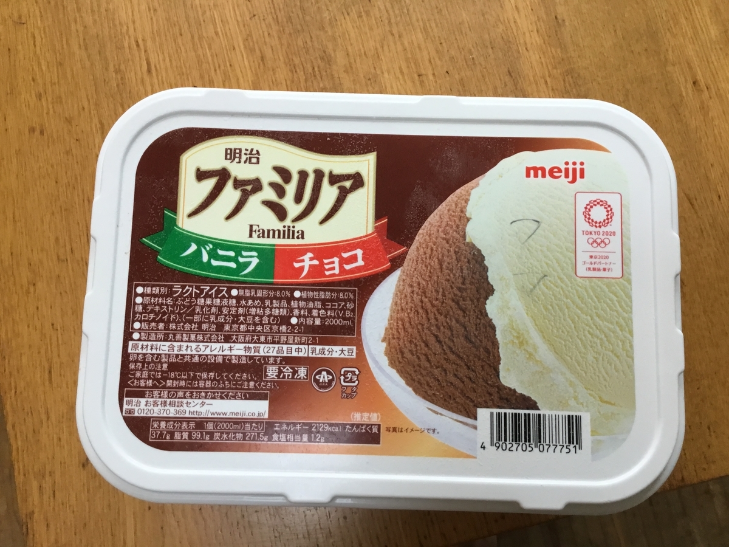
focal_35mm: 31
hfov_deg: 58.4
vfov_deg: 45.4
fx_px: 653
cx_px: 364
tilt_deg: -82.7
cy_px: 274
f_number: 2.4
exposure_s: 1/30
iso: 40
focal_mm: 3.3
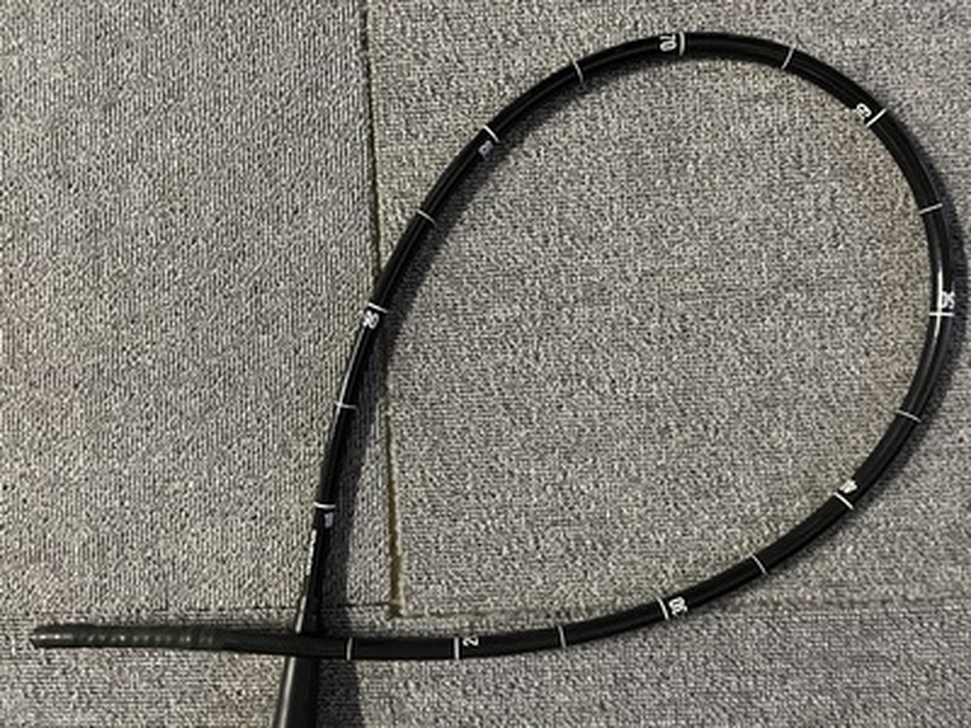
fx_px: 729
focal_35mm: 26
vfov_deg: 53.1
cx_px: 486
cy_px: 364
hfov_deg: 67.3
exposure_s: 1/25
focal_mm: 4.2
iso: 640
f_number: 1.6
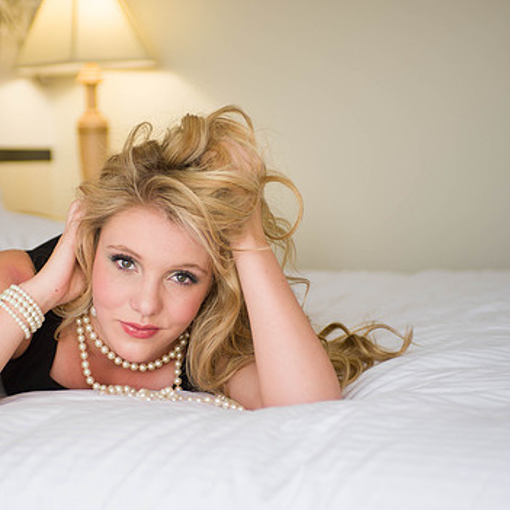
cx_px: 212
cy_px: 268
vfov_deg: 23.7
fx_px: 1217
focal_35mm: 73
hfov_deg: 23.6
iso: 320
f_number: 2.8
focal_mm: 52
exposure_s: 1/125
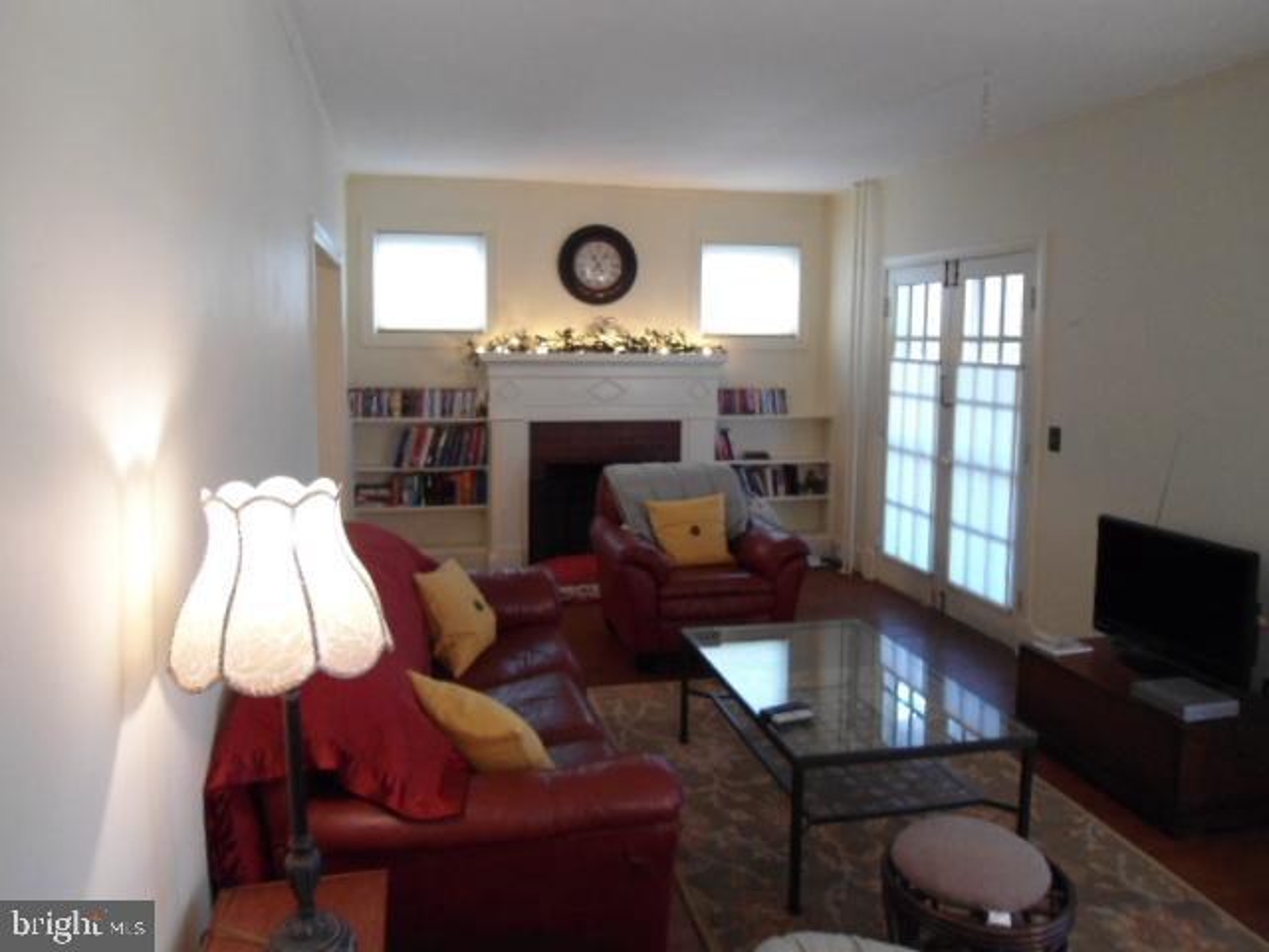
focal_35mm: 26
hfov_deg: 67.3
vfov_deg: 53.1
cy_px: 476
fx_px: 953
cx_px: 634
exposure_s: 1/30
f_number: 2.8
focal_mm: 4.7
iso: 400
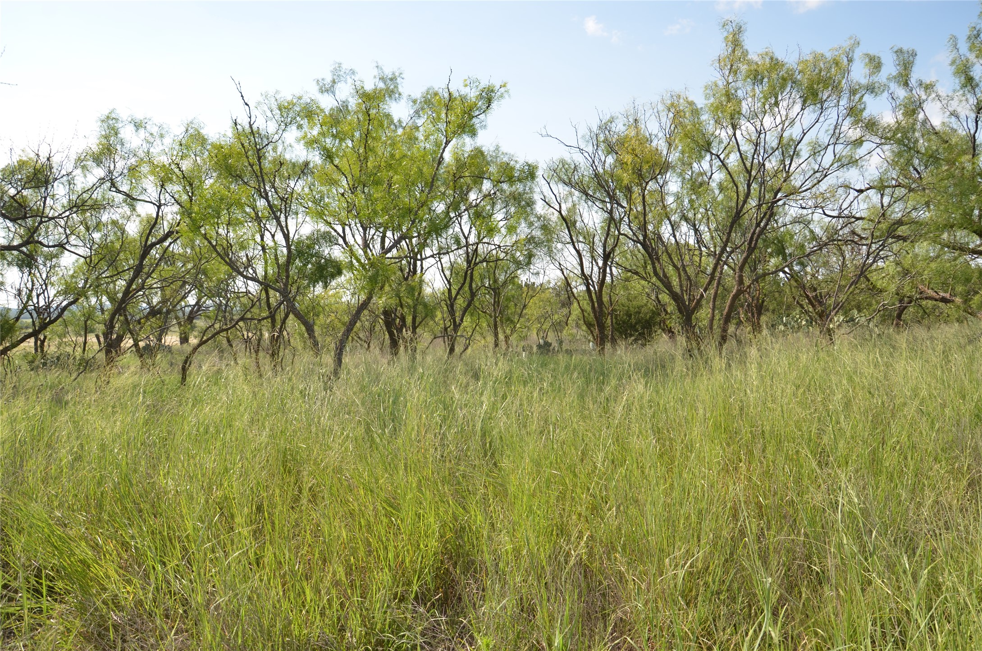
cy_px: 326
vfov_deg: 47.7
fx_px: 735
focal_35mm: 27
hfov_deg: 67.5
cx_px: 491
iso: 125
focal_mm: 18
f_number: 8
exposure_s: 1/250
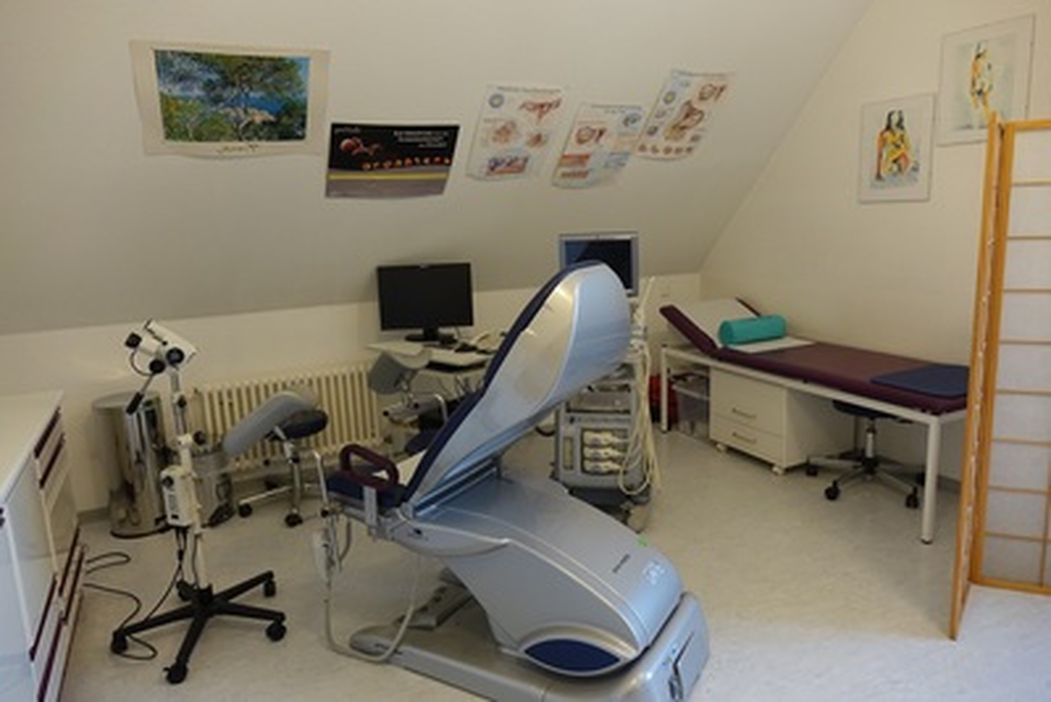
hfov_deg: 73.7
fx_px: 701
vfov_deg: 53.2
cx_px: 526
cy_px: 351
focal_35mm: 24
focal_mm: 8.8
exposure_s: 1/30
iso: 500
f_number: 2.8
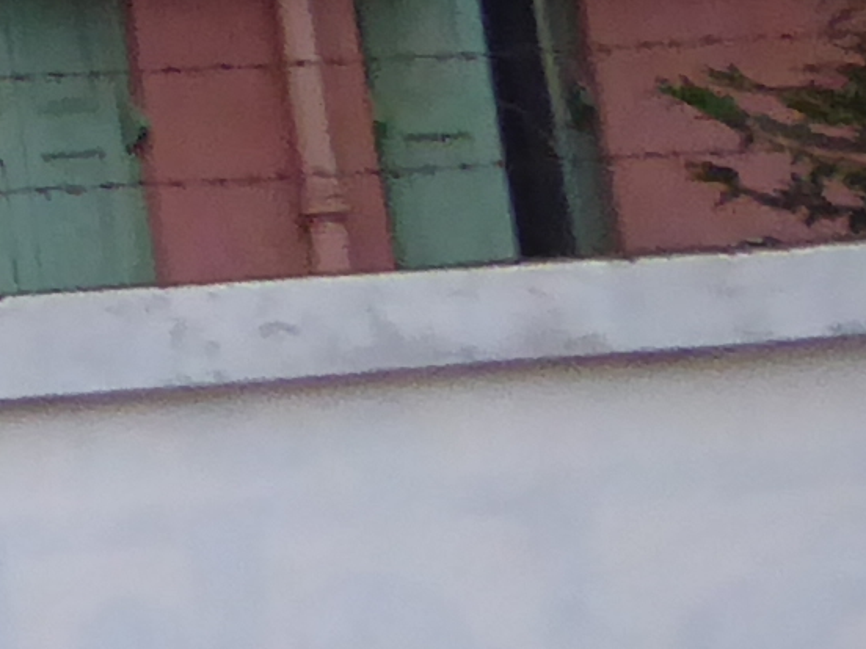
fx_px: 4528
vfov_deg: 7.7
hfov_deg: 8.8
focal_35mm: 181
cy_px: -889
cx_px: -1799
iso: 400
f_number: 3.3
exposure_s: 1/60
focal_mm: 4.3
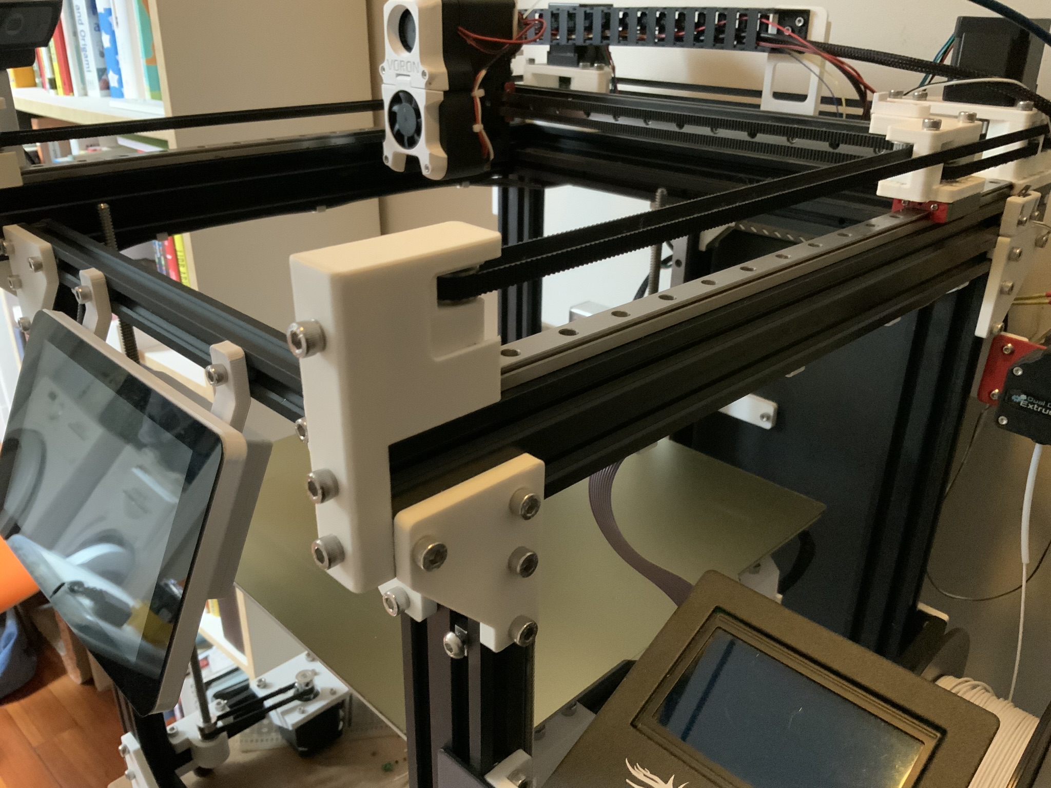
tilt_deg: -24.7
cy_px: 394
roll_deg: -0.2
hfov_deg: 61.7
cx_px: 526
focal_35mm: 29
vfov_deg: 48.2
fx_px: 880
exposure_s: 1/30
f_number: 1.8
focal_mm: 3
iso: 500
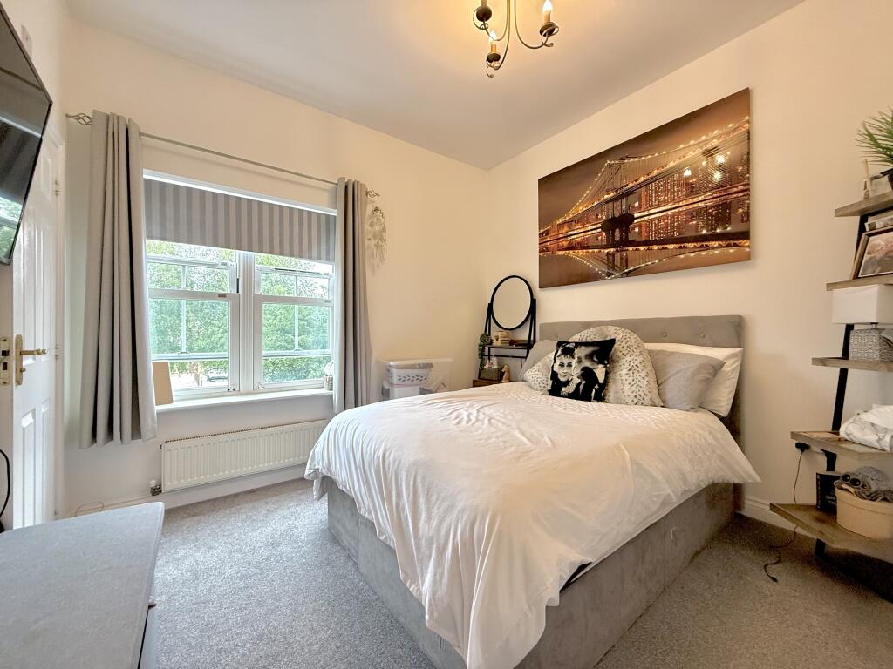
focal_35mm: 14
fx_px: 361
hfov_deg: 102.1
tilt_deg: +0.5
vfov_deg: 85.7
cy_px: 334
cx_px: 446
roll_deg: -0.3
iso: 250
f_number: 2.2
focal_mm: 2.22
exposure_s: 1/99
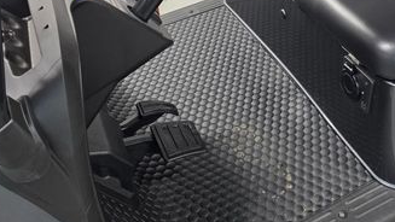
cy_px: 1
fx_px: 513
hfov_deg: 40.5
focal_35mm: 49
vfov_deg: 23.4
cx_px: 310
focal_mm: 6.3
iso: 250
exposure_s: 1/120
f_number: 1.7
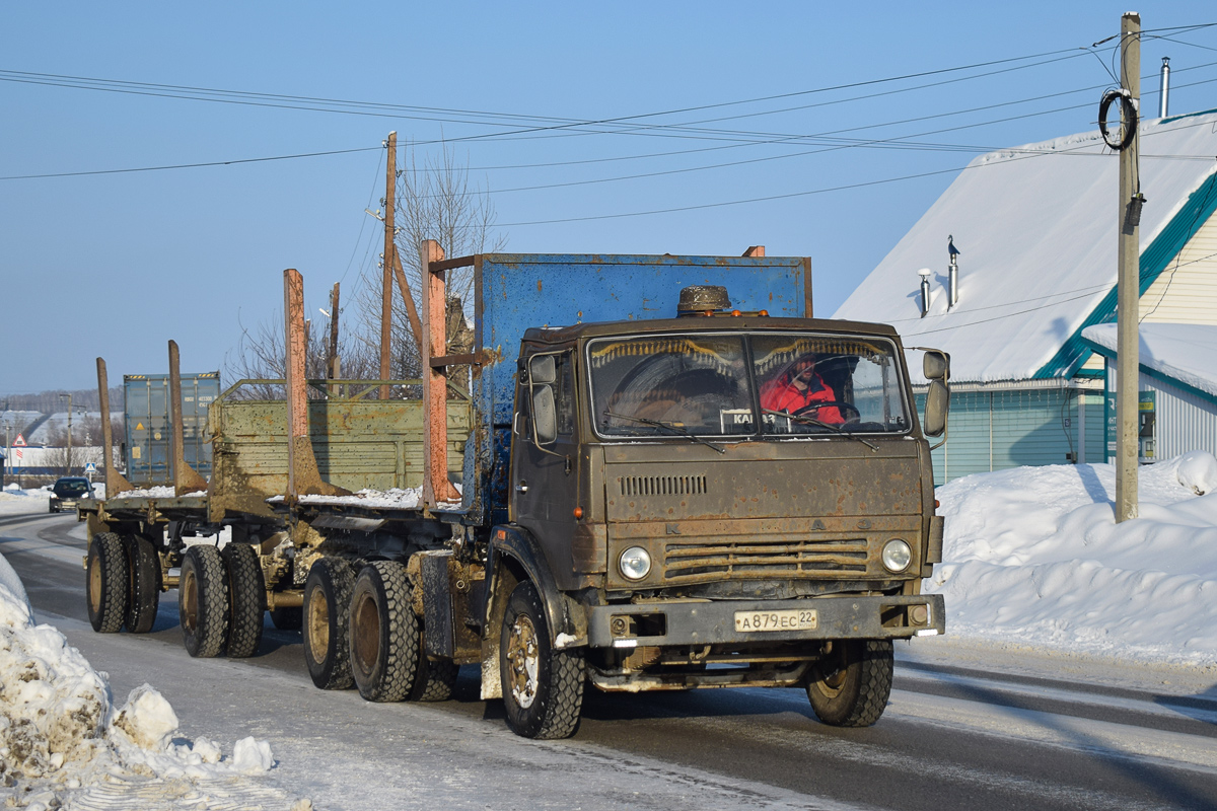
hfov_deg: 29.9
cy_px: 406
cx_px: 608
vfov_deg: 20.2
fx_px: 2282
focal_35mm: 68
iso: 100
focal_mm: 45
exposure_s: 1/800
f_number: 5.6
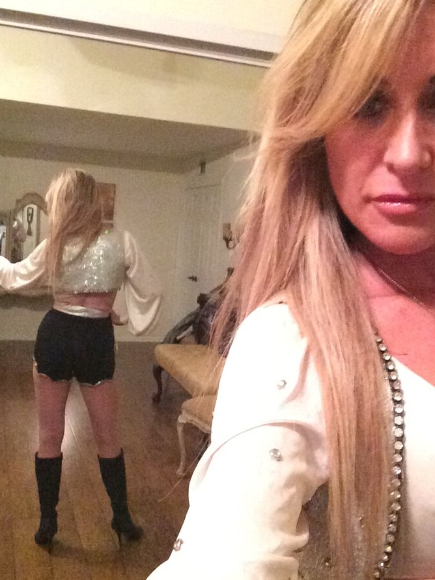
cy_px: 296
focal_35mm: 40
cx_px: 199
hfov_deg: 35.9
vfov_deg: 46.8
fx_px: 670
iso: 1250
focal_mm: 2.15
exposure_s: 1/15
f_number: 2.4
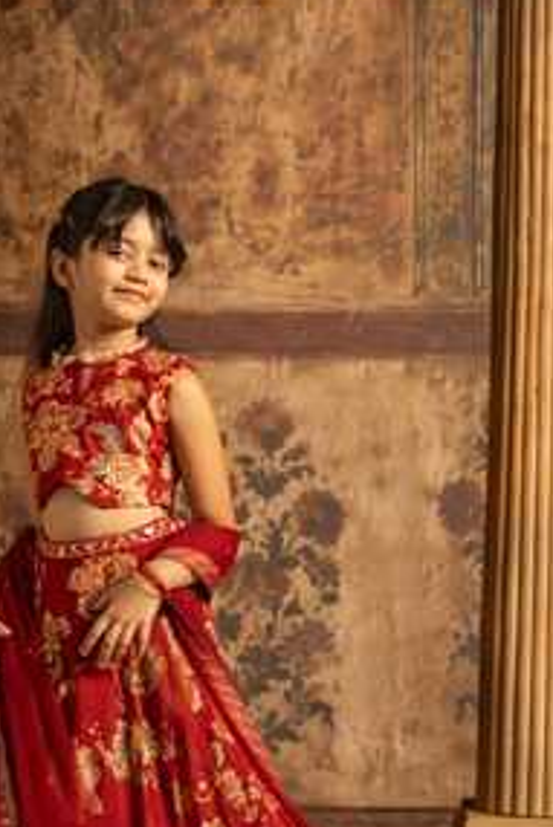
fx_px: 2105
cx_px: 165
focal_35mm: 91
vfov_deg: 22.2
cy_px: 490
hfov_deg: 14.9
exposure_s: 1/160
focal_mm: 33.2
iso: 1250
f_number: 2.8
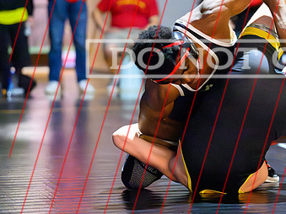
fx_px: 1544
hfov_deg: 10.5
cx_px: 250
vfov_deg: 7.9
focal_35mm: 187
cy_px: 94
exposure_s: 1/800
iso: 25600
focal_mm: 94
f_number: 2.8
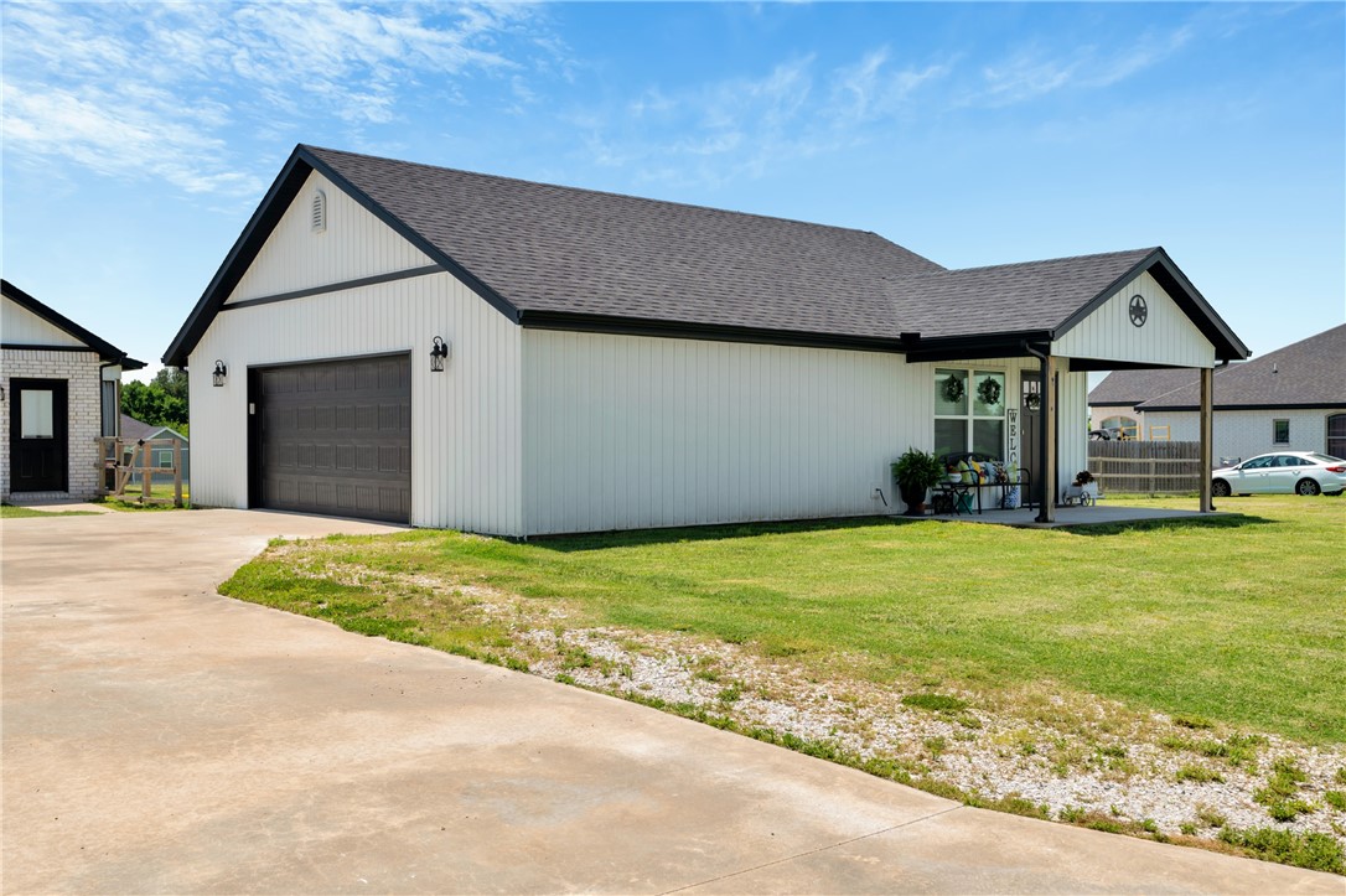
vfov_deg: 37.8
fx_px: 1308
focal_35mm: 35
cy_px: 448
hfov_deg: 54.5
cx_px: 673
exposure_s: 1/60
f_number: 6.3
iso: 100
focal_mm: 35
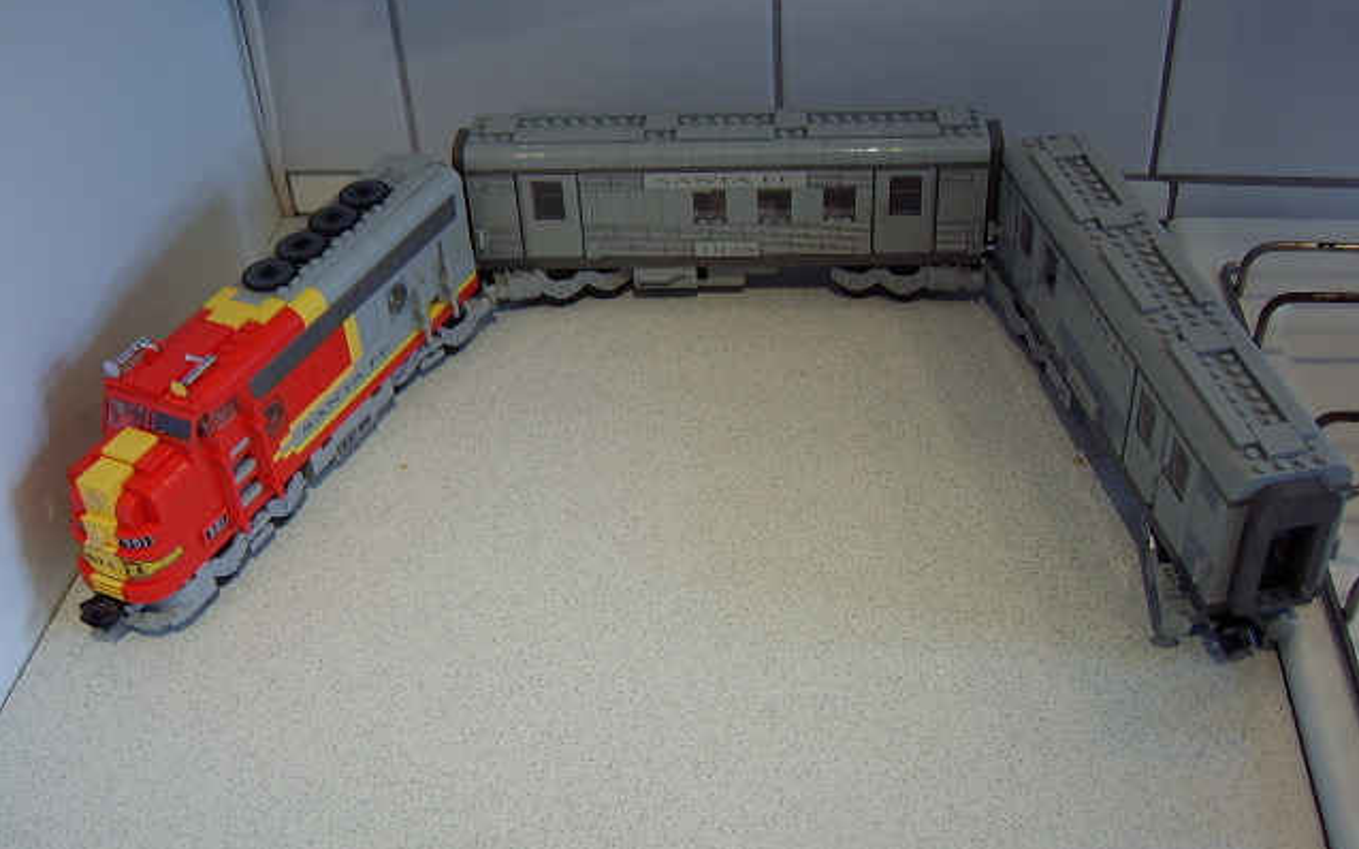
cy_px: 386
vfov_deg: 38.3
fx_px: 1222
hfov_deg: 58.1
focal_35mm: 33
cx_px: 681
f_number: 2.7
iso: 100
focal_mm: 8.13
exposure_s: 1/36
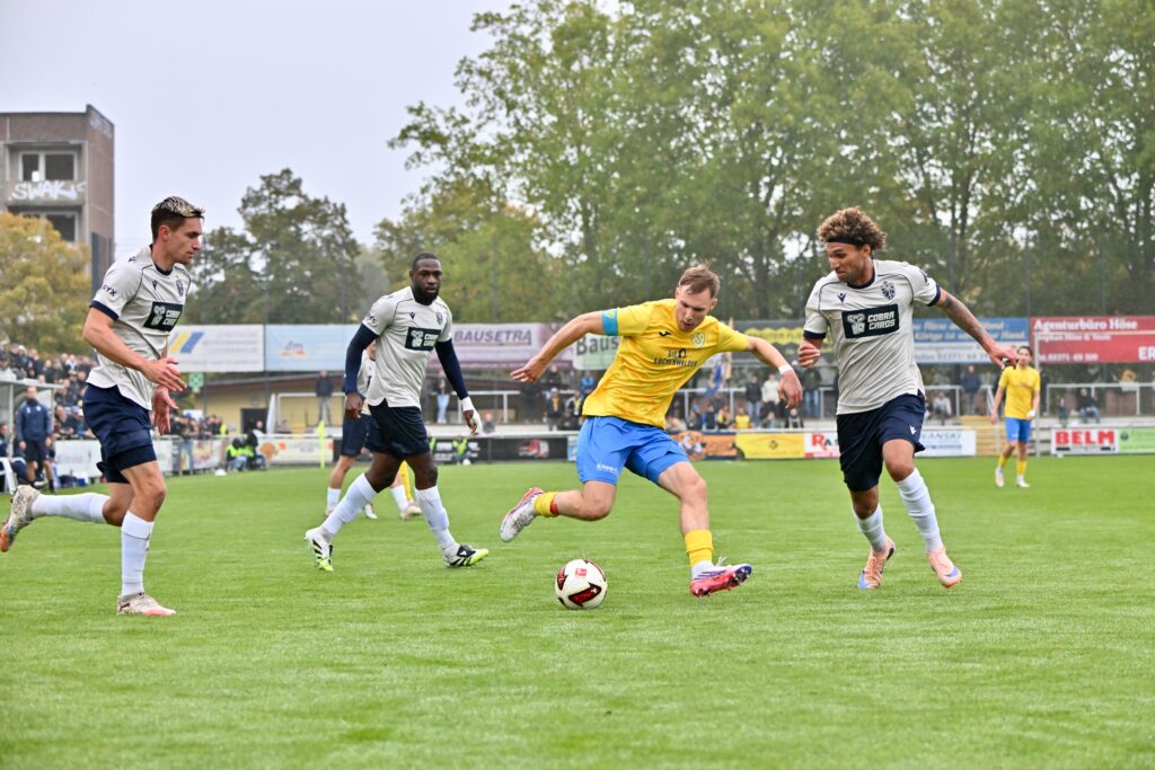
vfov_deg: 13.0
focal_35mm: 105
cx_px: 578
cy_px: 385
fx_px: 3369
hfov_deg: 19.5
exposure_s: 1/1600
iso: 3200
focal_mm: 105
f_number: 4.8
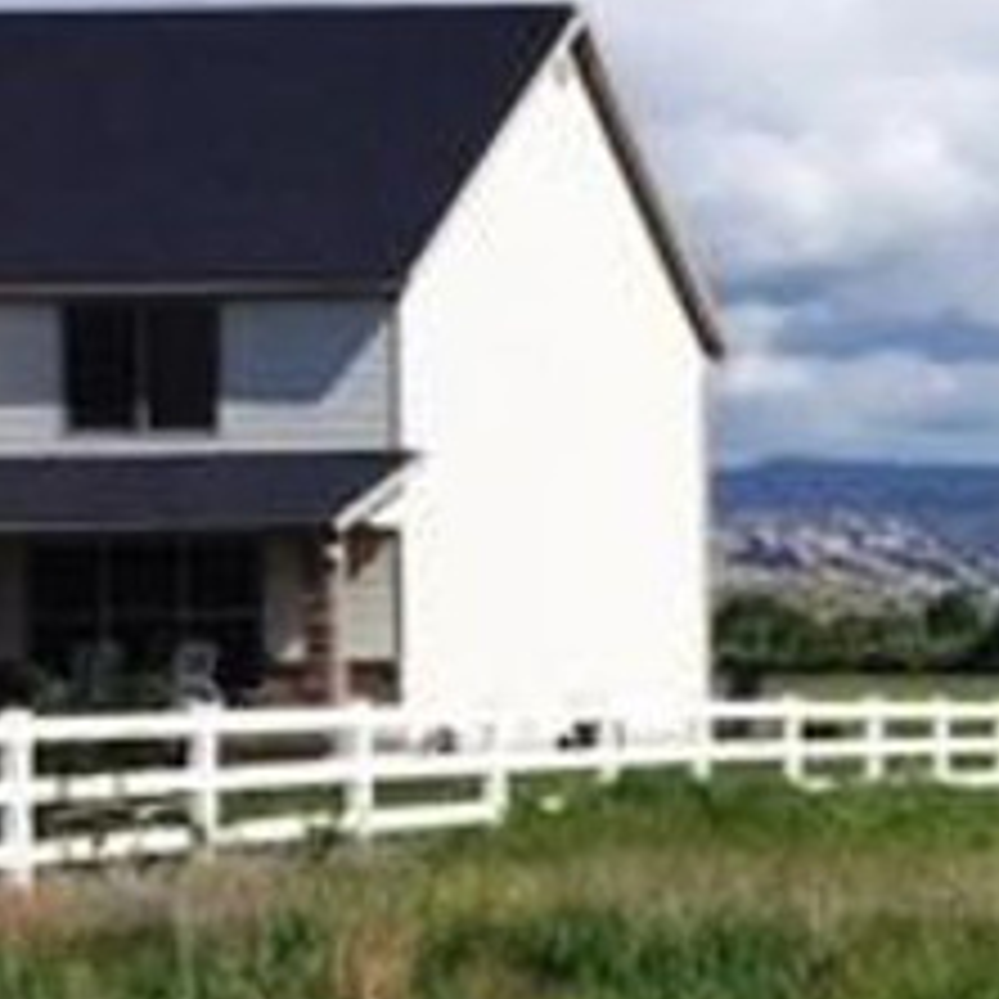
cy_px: 652
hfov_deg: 12.4
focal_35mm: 118
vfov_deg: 14.8
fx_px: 3853
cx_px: 2223
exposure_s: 1/3300
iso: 32
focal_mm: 4.15
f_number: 2.2
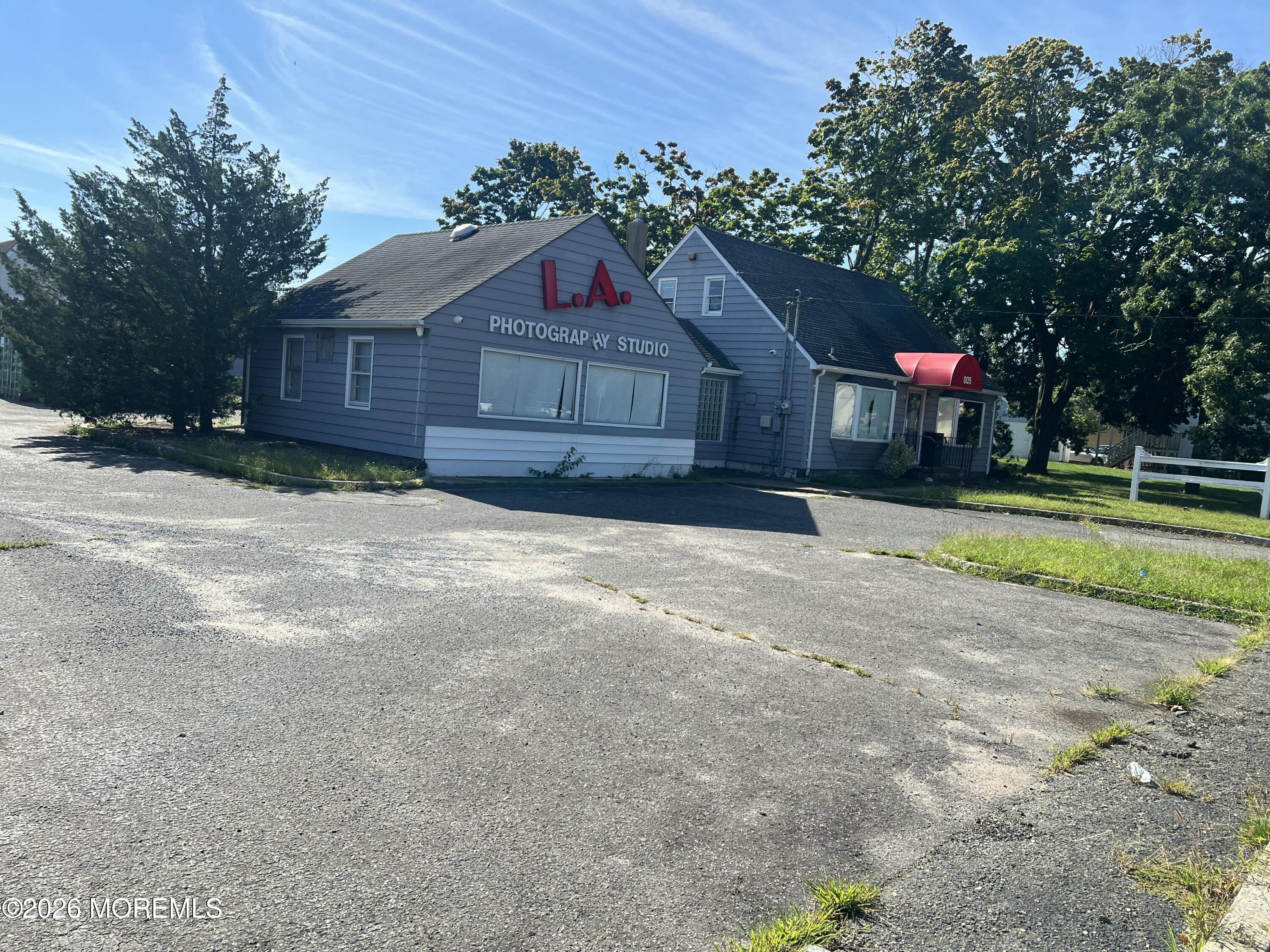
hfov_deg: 67.3
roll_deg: -2.0
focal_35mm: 26
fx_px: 954
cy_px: 476
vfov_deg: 53.1
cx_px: 635
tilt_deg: -3.0
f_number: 1.5
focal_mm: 5.7
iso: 50
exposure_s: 1/3356
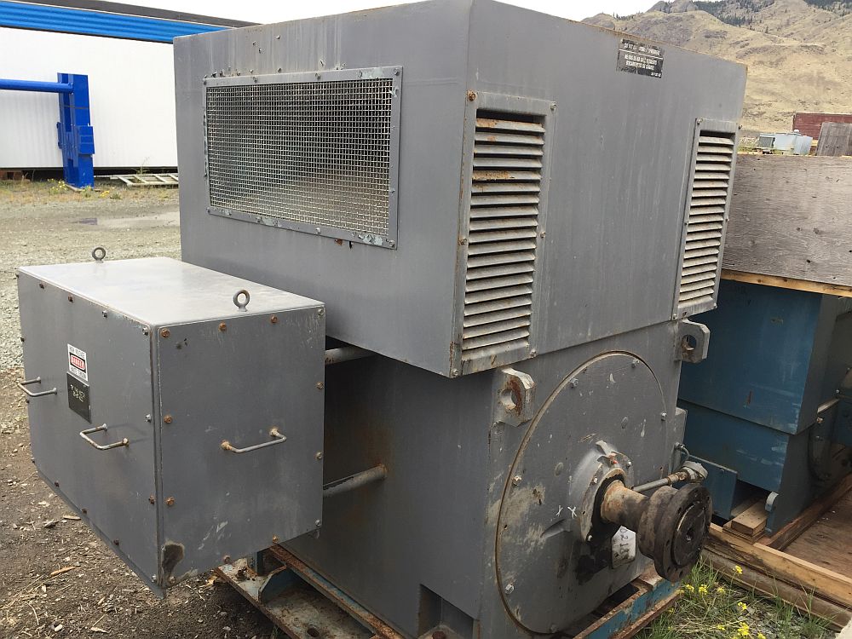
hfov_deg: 61.7
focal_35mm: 29
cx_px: 426
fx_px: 714
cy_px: 320
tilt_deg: -16.3
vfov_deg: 48.2
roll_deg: -3.9
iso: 32
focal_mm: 4.15
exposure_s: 1/200
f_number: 2.2
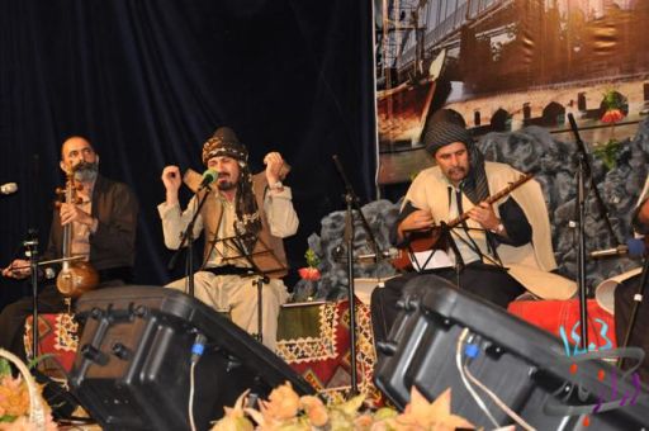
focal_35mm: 87
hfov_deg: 23.4
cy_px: 216
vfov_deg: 15.7
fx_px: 1566
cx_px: 324
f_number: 5
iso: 800
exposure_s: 1/60
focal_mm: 58
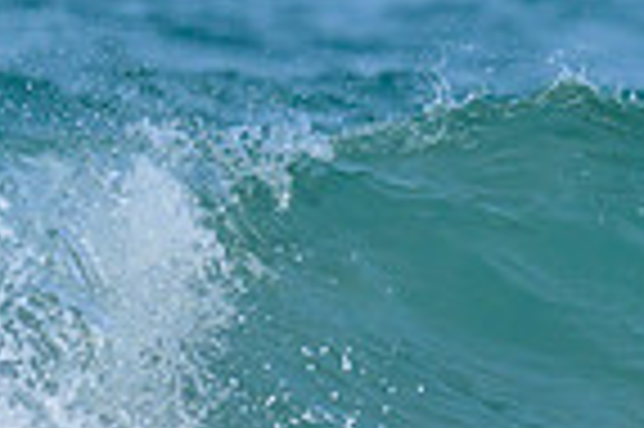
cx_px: 989
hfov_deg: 0.5
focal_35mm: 4471
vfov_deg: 0.3
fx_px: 79889
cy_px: 178
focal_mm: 800
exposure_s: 1/2000
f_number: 6.3
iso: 320
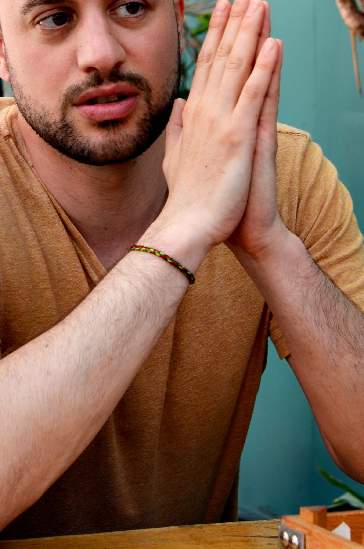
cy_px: 43
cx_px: 96
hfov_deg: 12.4
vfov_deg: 18.3
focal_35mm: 110
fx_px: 1677
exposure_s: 1/90
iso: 125
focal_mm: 35
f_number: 5.6
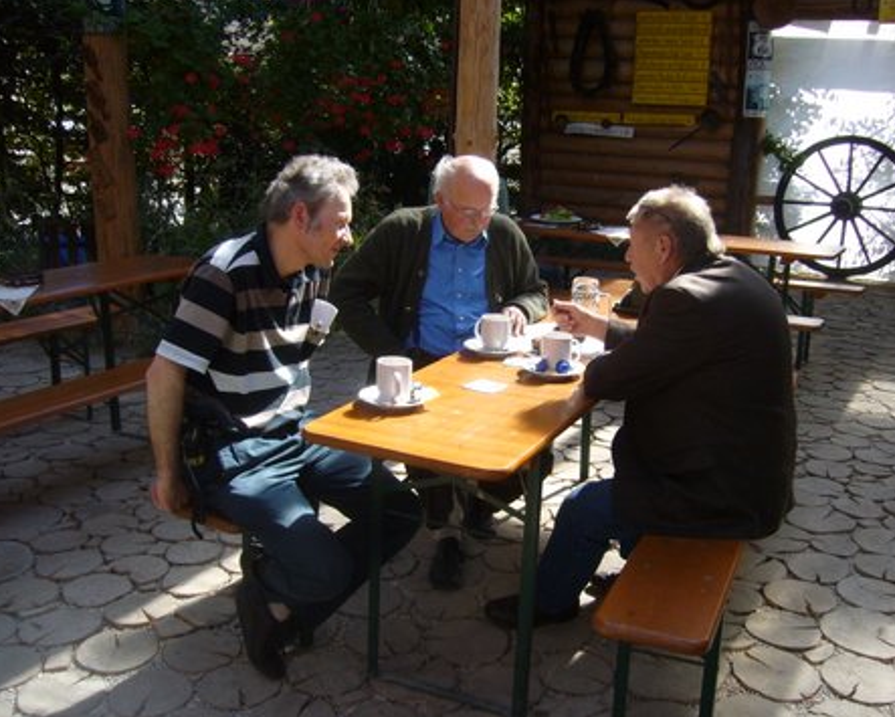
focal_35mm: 37
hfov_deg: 49.0
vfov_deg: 40.2
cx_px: 475
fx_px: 981
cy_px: 355
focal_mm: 5.8
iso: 100
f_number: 2.8
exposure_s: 1/400
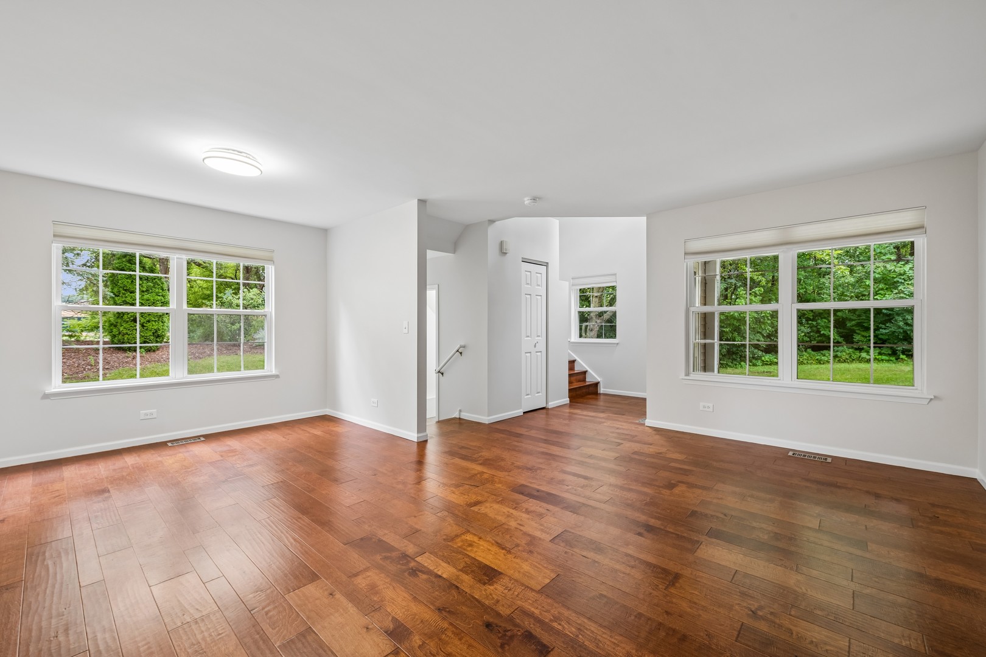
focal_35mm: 15
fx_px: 411
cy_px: 328
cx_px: 493
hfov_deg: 100.4
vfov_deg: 77.3
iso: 200
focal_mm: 15
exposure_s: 1/6
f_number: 8
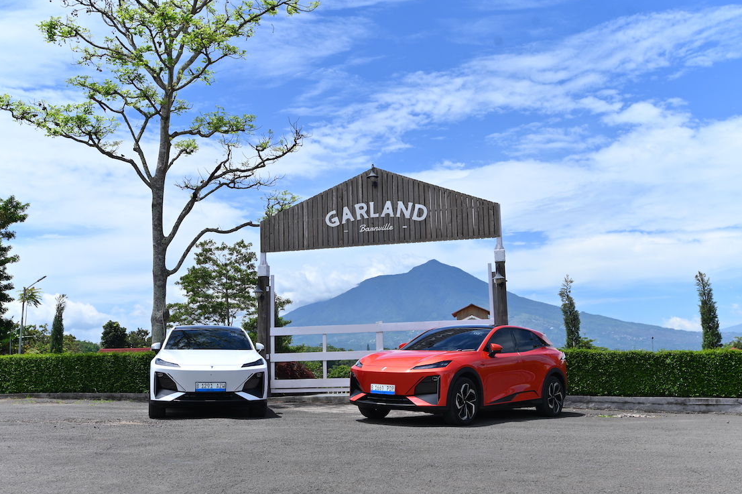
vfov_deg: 35.0
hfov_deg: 50.7
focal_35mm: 38
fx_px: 783
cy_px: 261
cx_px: 361
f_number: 6.3
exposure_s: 1/500
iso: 79
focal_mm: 35
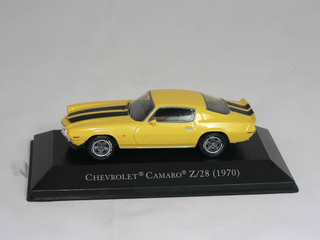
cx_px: 160
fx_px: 897
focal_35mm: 97
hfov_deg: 20.2
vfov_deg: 15.2
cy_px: 120
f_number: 3.2
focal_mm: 16.2
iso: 80
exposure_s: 1/60
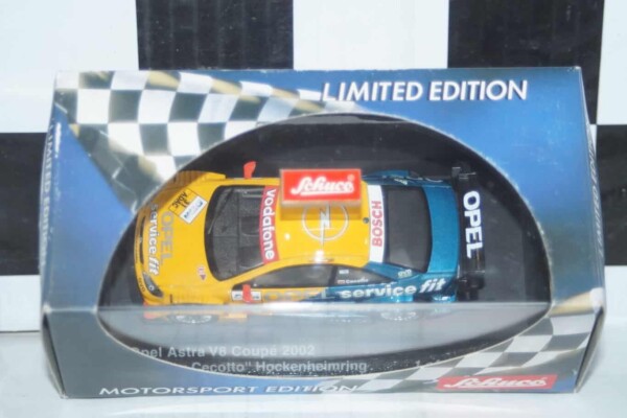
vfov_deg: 15.2
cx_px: 314
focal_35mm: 90
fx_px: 1567
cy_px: 209
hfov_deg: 22.6
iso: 640
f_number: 5.6
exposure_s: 1/100
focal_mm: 60
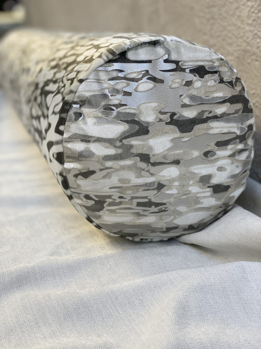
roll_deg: +3.7
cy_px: 174
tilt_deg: -14.7
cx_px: 130
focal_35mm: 52
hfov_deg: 28.0
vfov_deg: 36.8
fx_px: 523
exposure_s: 1/123
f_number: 2
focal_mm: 6
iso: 20
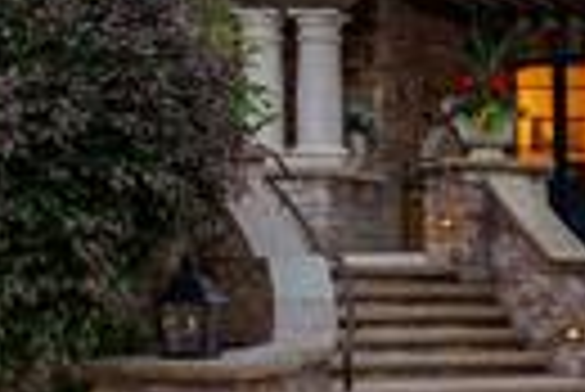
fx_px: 1920
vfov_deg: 11.6
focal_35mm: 118
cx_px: 1022
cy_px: 29
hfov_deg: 15.2
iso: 100
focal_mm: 24
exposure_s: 1/5
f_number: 9
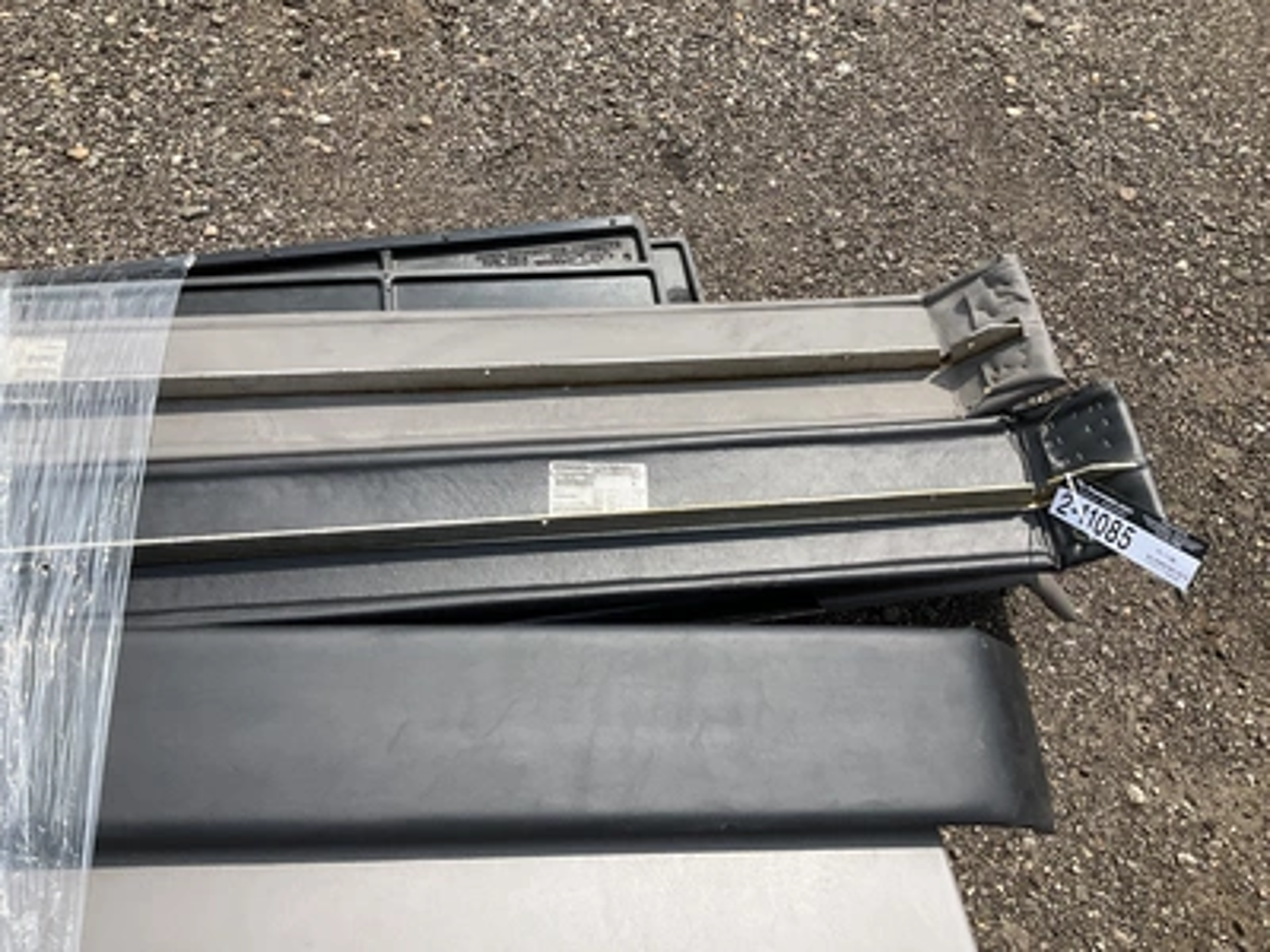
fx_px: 1064
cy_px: 476
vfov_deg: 48.2
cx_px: 635
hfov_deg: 61.7
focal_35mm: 29
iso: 25
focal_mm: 3
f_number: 1.8
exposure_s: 1/1786
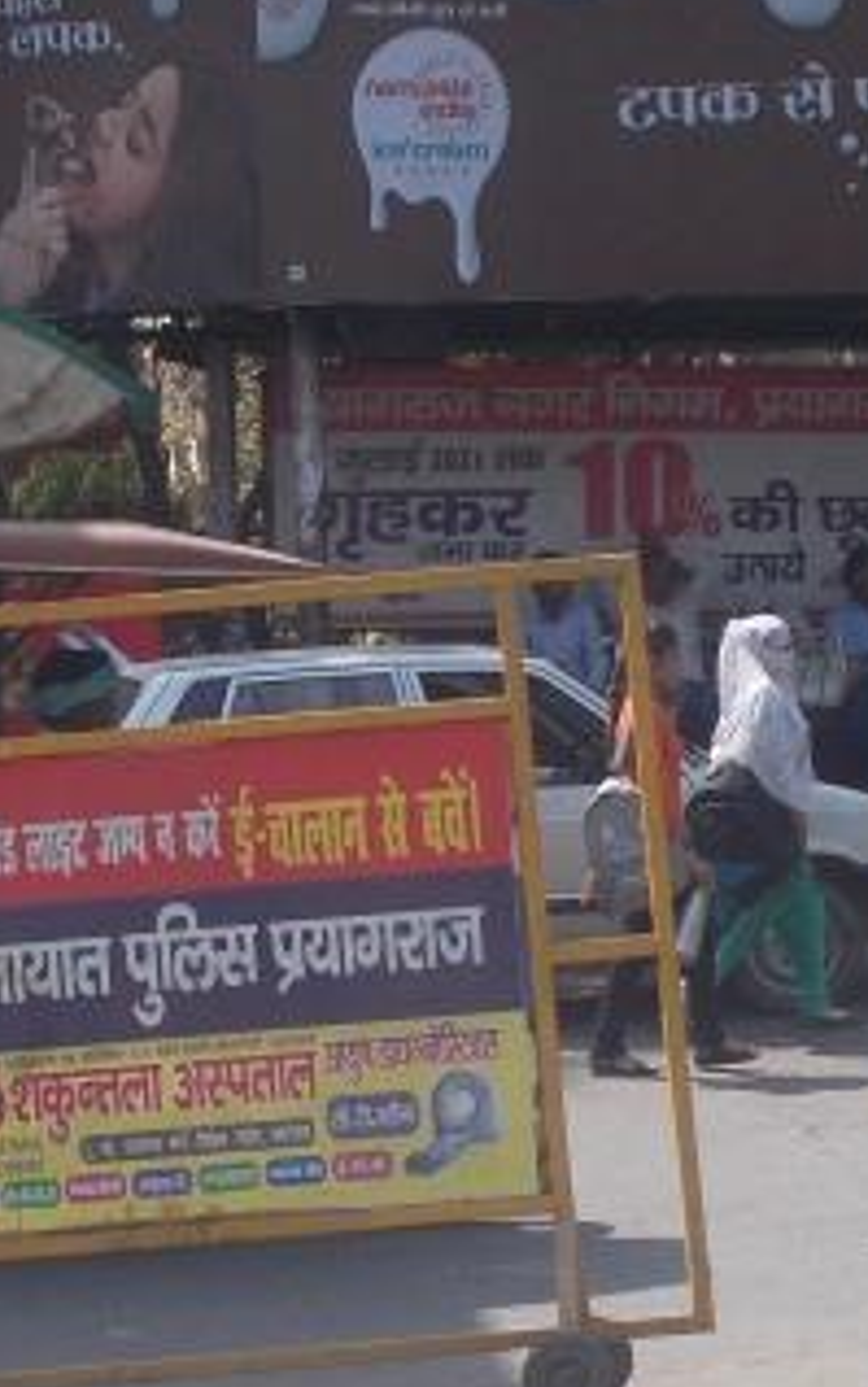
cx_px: 441
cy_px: 951
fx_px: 4387
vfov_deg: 17.9
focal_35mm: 116
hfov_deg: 11.3
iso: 80
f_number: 3.6
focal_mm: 6
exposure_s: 1/500
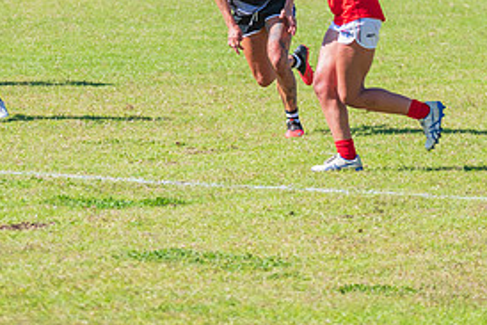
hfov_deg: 5.6
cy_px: 12
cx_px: 244
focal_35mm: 369
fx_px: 4994
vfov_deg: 3.7
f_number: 6.3
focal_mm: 170
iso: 800
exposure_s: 1/2000
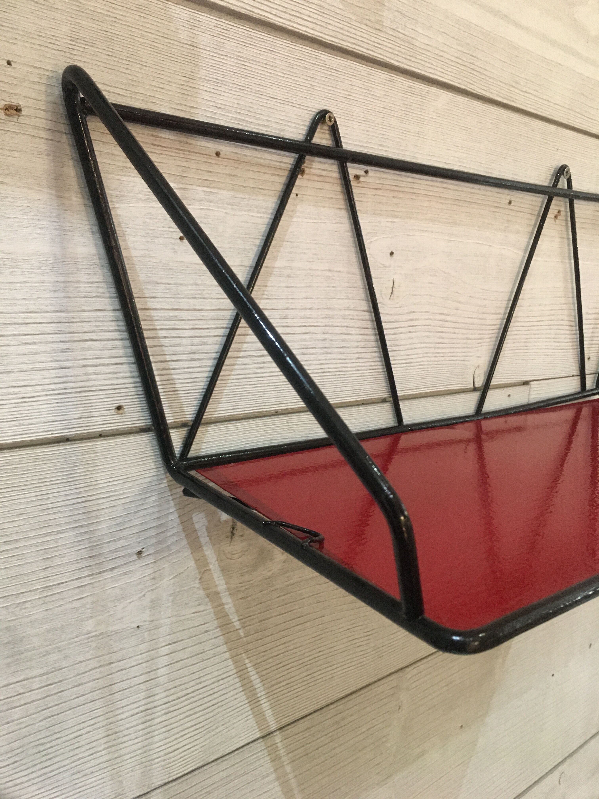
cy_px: 400
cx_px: 300
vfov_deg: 61.7
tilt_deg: -10.7
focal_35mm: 29
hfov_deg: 48.2
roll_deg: -4.4
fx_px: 669
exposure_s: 1/17
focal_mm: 4.15
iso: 200
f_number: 2.2
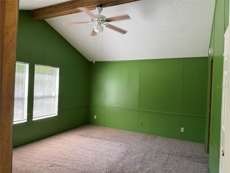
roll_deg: -2.2
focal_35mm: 24
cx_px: 115
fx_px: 159
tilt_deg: +0.4
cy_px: 86
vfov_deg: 56.8
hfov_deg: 71.6
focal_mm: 6.76
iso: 100
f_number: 1.78
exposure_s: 1/121
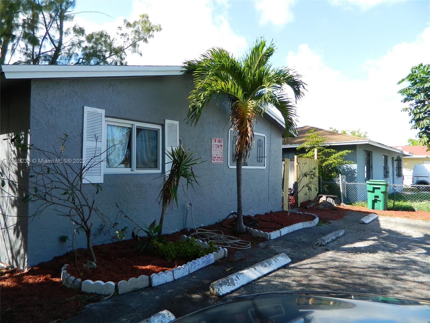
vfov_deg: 54.9
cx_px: 215
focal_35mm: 25
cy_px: 162
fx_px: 311
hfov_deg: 69.4
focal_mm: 4.5
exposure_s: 1/320
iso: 80
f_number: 3.1
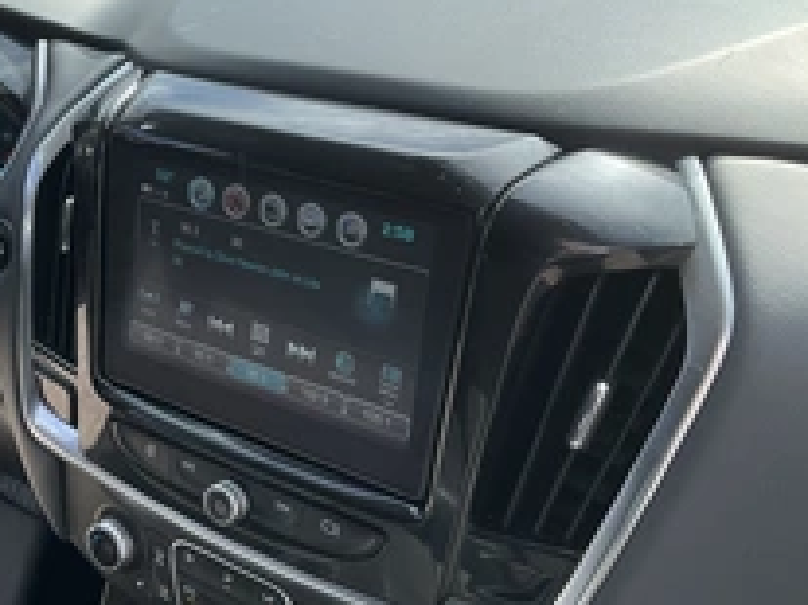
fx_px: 1306
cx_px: 70
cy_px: 254
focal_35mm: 56
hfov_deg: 32.5
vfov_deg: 26.0
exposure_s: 1/556
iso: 25
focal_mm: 3
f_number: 1.8
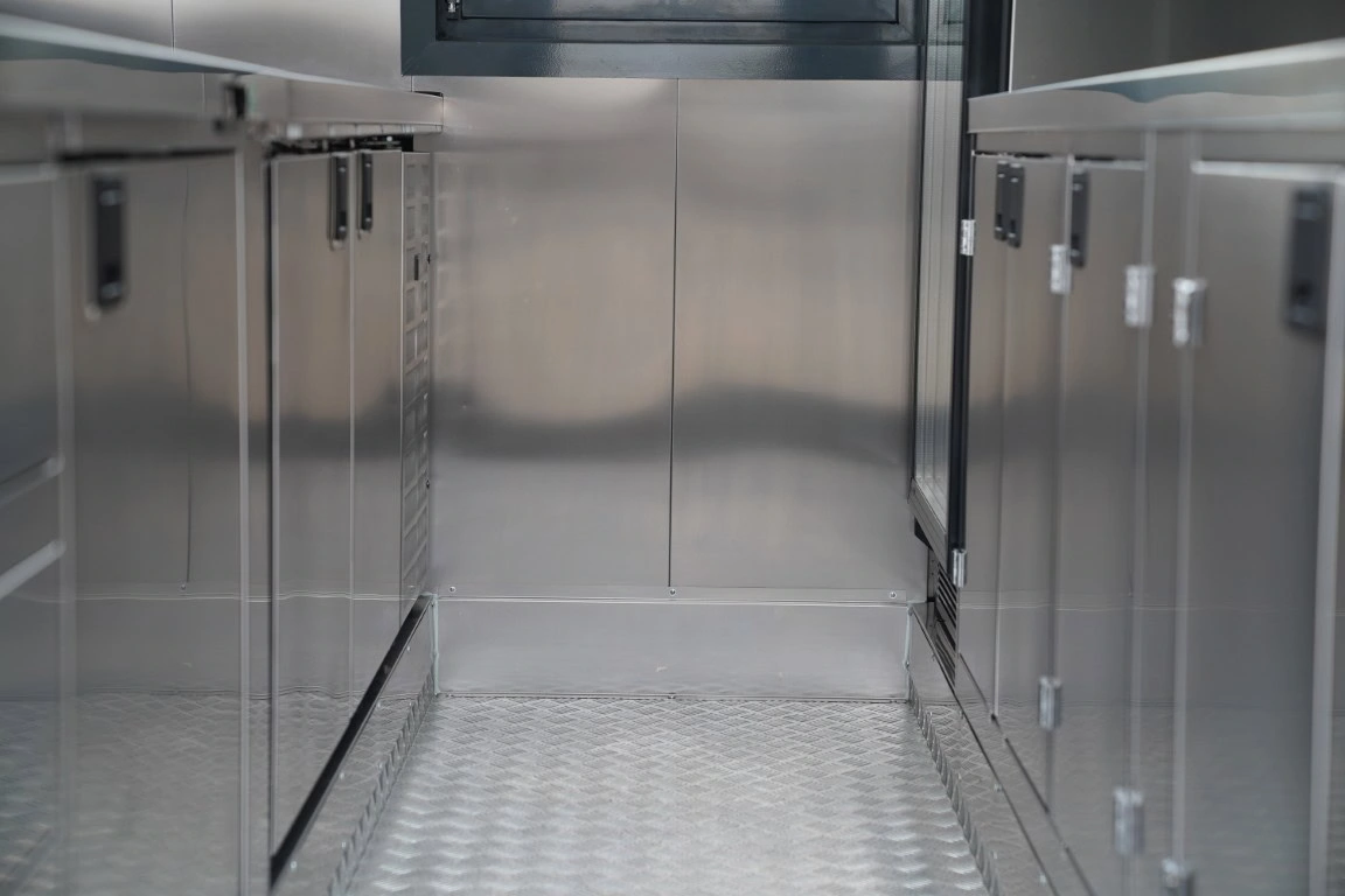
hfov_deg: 28.8
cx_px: 672
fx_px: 2615
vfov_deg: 19.5
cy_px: 448
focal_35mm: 70
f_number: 4
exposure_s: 1/160
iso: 500
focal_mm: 70
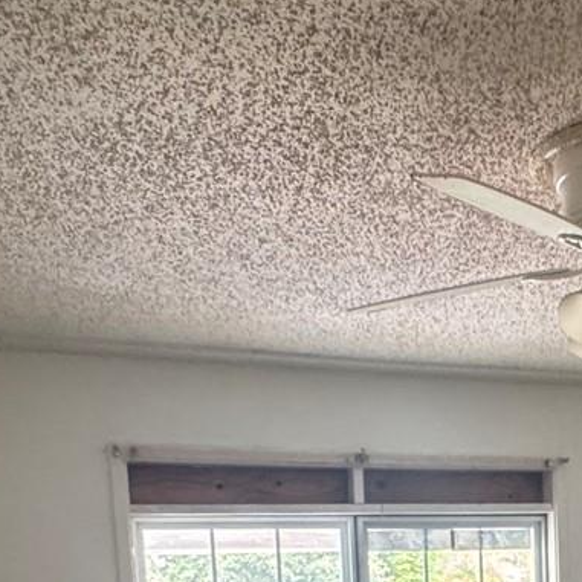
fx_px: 989
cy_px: 712
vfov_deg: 28.3
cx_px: 493
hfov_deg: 31.6
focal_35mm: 52
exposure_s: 1/60
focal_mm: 2.22
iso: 320
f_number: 2.2
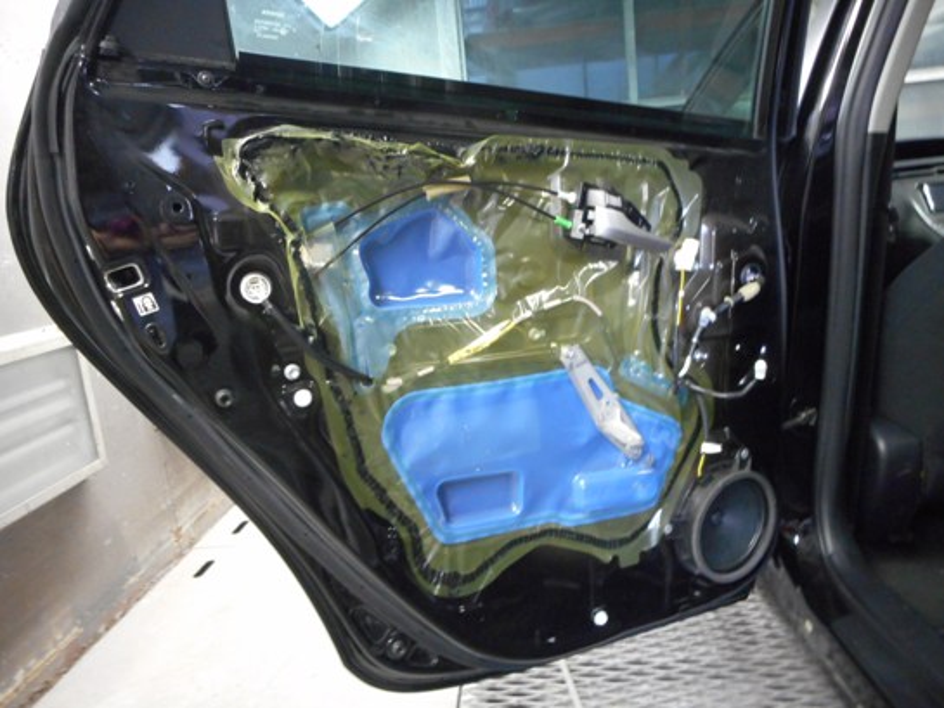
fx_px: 682
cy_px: 354
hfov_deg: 69.4
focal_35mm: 25
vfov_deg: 54.9
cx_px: 472
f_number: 3.7
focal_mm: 4.5
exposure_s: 1/8
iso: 450
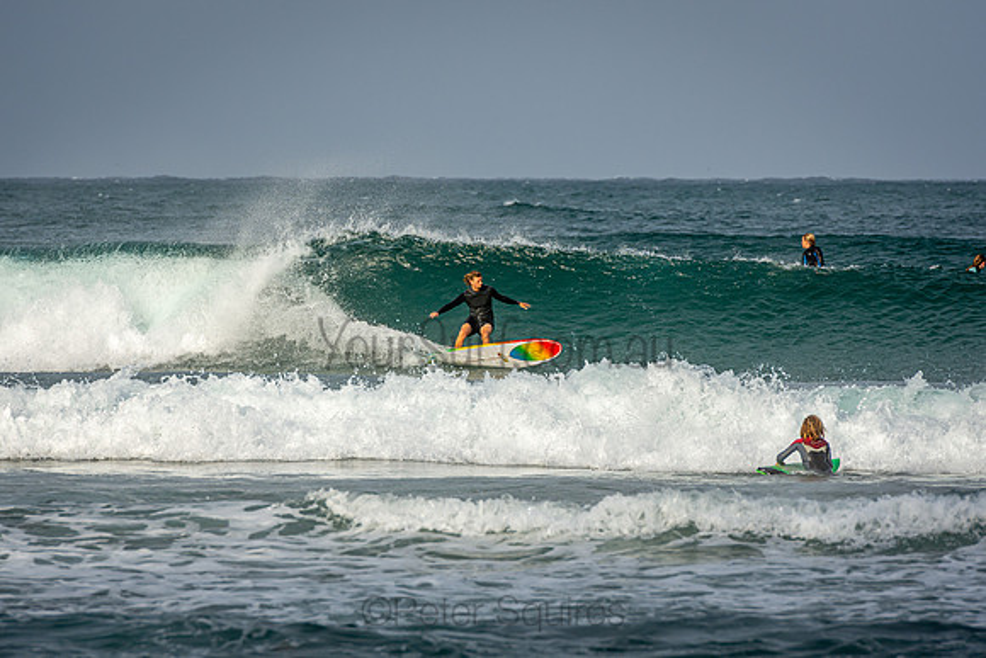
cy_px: 329
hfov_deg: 6.5
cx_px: 493
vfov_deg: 4.4
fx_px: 8636
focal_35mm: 315
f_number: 5
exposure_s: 1/2500
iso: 200
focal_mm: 200
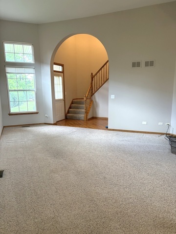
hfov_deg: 53.1
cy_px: 117
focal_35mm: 26
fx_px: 176
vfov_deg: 67.3
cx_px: 88
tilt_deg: -9.8
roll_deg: +0.7
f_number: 1.6
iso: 200
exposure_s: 1/120
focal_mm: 5.96
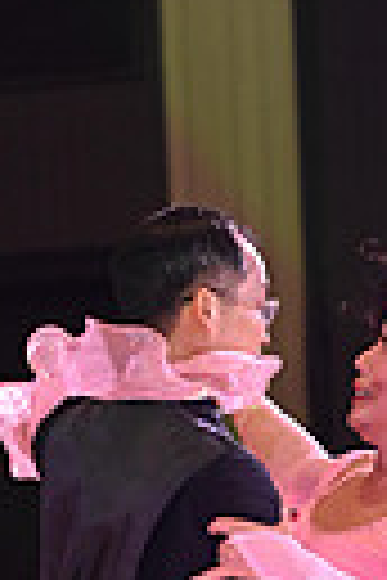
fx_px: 8384
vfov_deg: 3.9
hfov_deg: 2.6
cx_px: 385
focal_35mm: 520
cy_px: 917
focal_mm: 116
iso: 1600
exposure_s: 1/250
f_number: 4.5
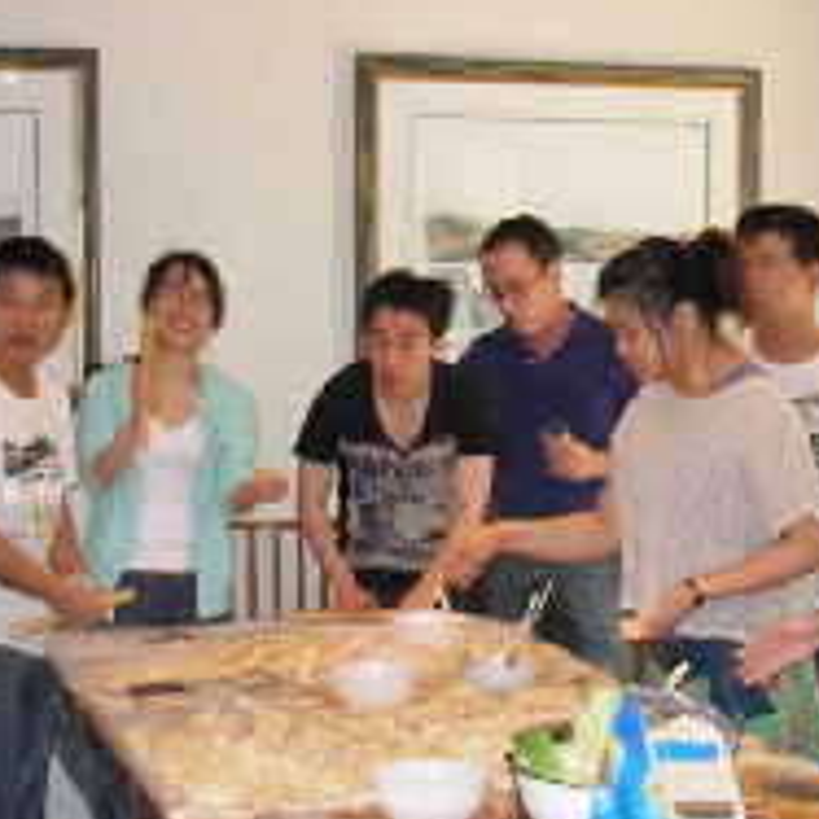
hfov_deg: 20.1
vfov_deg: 20.2
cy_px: 486
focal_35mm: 86
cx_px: 534
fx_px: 2302
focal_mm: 6.3
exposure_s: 1/95.8
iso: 336
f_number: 2.9
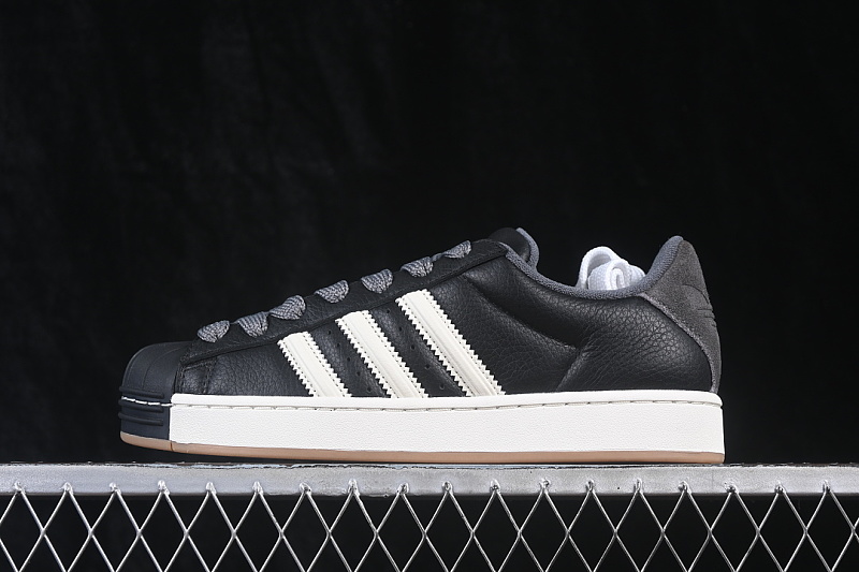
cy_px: 286
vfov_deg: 18.2
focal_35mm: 75
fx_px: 1789
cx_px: 430
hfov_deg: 27.0
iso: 160
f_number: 6.3
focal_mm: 50
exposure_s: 1/60
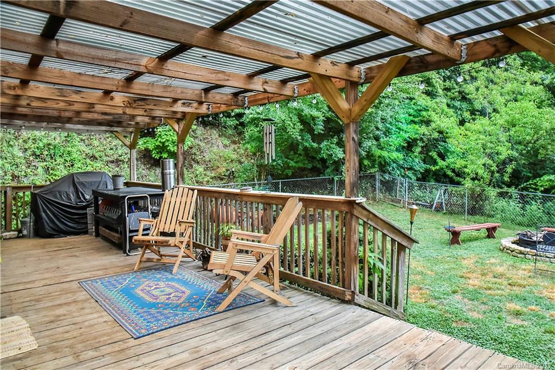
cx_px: 278
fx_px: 370
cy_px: 185
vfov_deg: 53.1
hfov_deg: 73.7
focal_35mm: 24
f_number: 10
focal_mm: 24
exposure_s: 1/100
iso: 4000
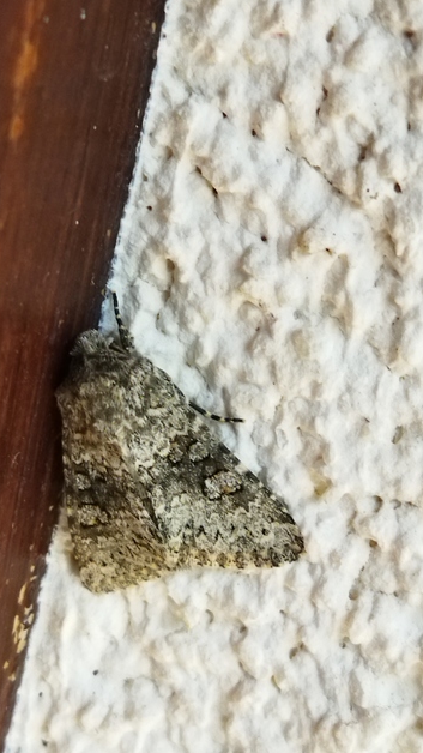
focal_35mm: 30
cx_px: 167
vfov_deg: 64.3
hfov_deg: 38.7
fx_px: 599
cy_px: 376
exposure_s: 1/238
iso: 99
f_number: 1.79
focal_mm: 4.71
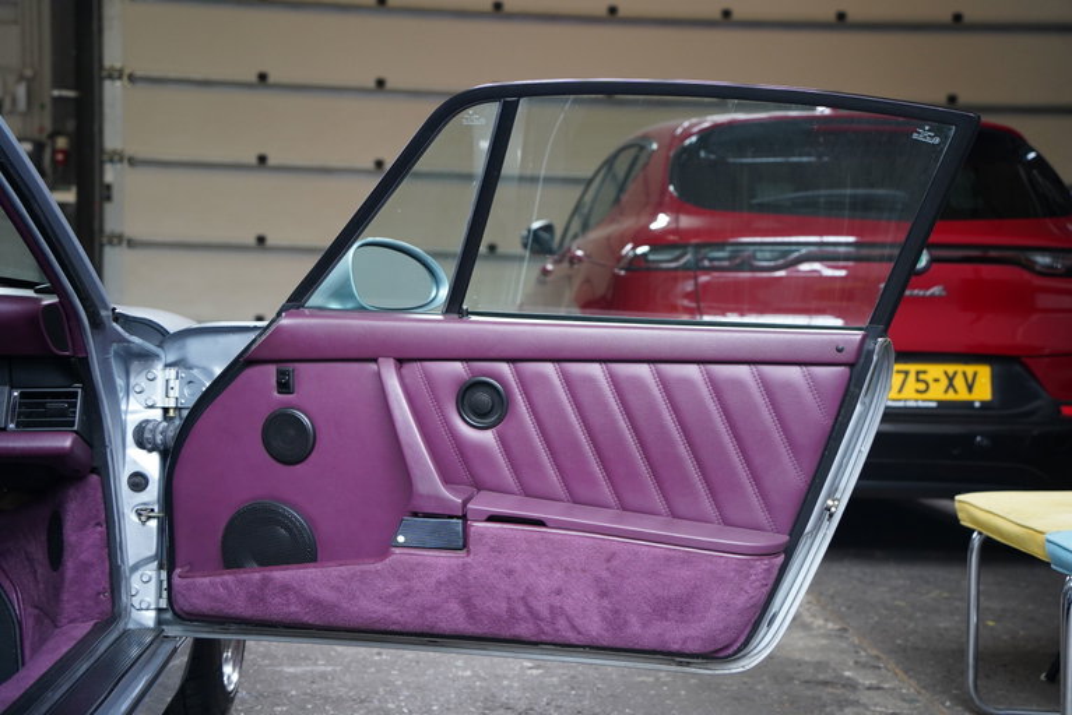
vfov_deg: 27.5
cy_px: 358
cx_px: 536
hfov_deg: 40.3
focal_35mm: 49
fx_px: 1460
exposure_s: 1/250
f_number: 4
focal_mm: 49
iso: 2000
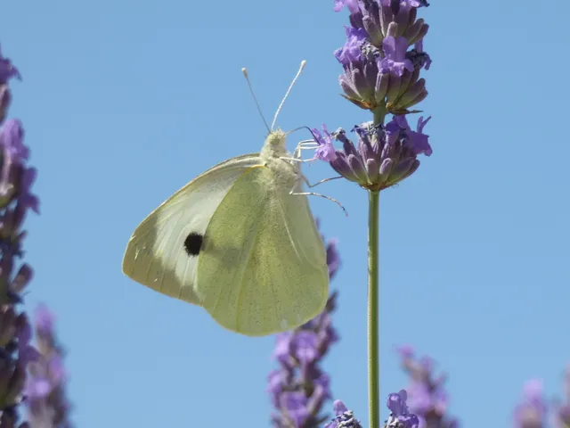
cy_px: 214
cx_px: 285
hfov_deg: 9.4
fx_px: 3474
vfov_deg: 7.0
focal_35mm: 211
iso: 80
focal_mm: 37.8
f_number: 5.5
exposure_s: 1/250
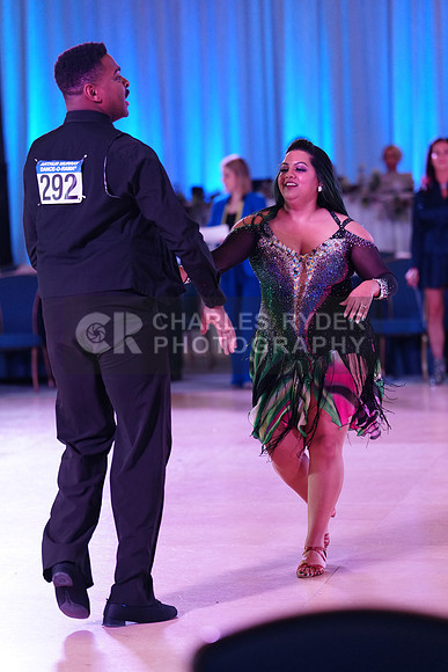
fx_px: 2294
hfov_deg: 11.2
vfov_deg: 16.6
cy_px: 336
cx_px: 224
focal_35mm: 123
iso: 2000
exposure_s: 1/500
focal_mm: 123
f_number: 2.8
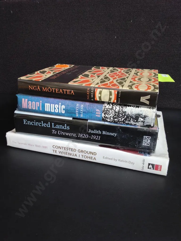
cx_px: 90
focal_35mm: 27
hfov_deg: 51.4
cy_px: 120
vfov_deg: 65.3
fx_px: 188
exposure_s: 1/120
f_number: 2
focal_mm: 2.87
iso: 64
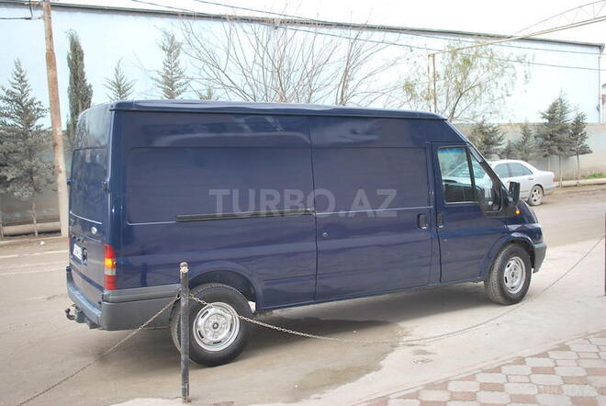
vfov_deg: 34.3
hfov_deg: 49.5
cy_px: 203
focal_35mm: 39
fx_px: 657
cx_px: 303
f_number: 4.2
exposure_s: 1/125
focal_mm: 26
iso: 125
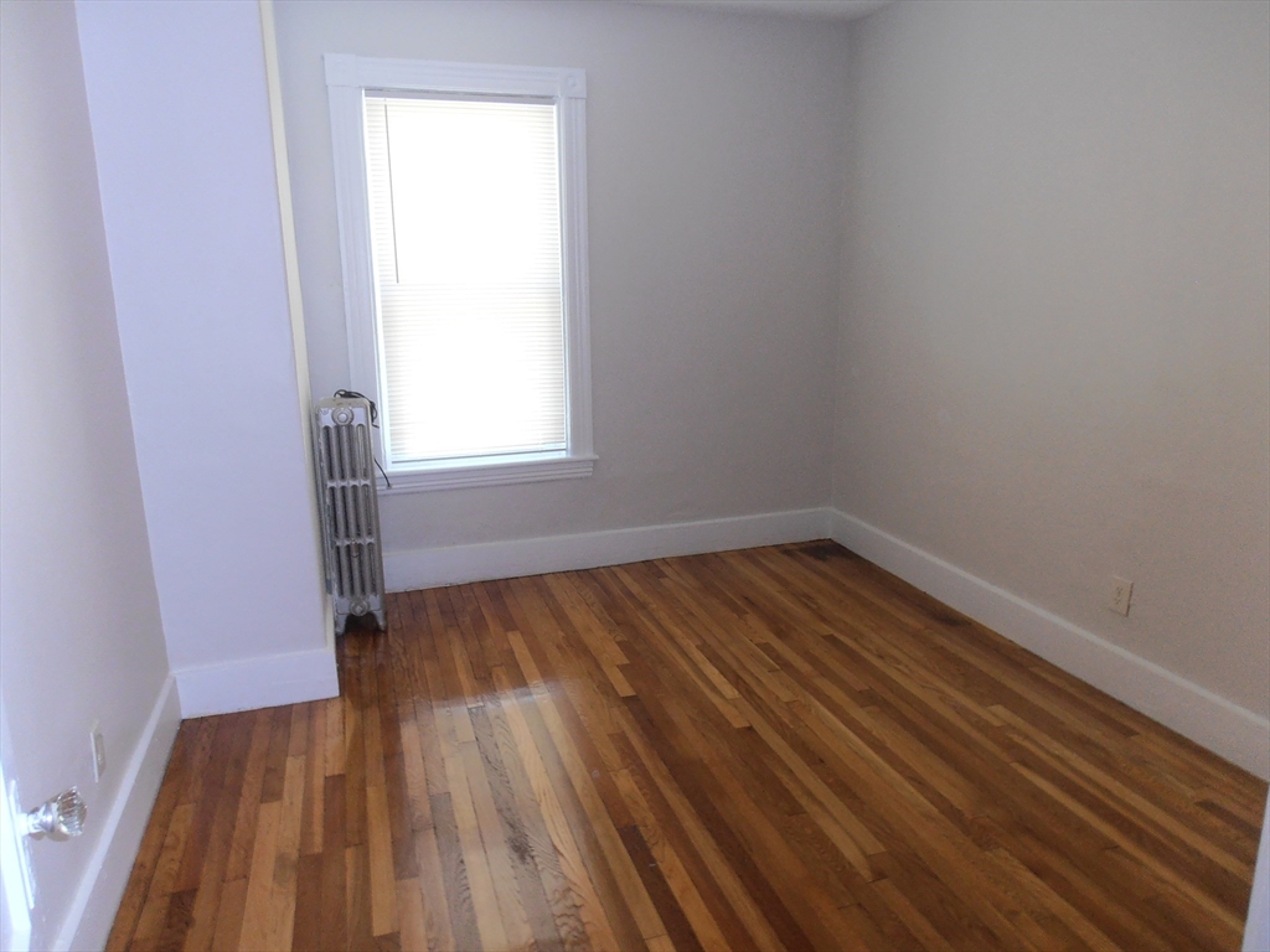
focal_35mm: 24
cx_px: 635
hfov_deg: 71.6
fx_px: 881
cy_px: 476
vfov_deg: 56.8
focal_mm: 4.2
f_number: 3
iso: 125
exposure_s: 1/30
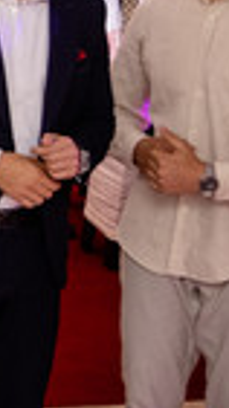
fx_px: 1808
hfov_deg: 6.1
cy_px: 27
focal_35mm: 167
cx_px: -658
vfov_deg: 12.8
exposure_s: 1/200
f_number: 2
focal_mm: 23
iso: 1000
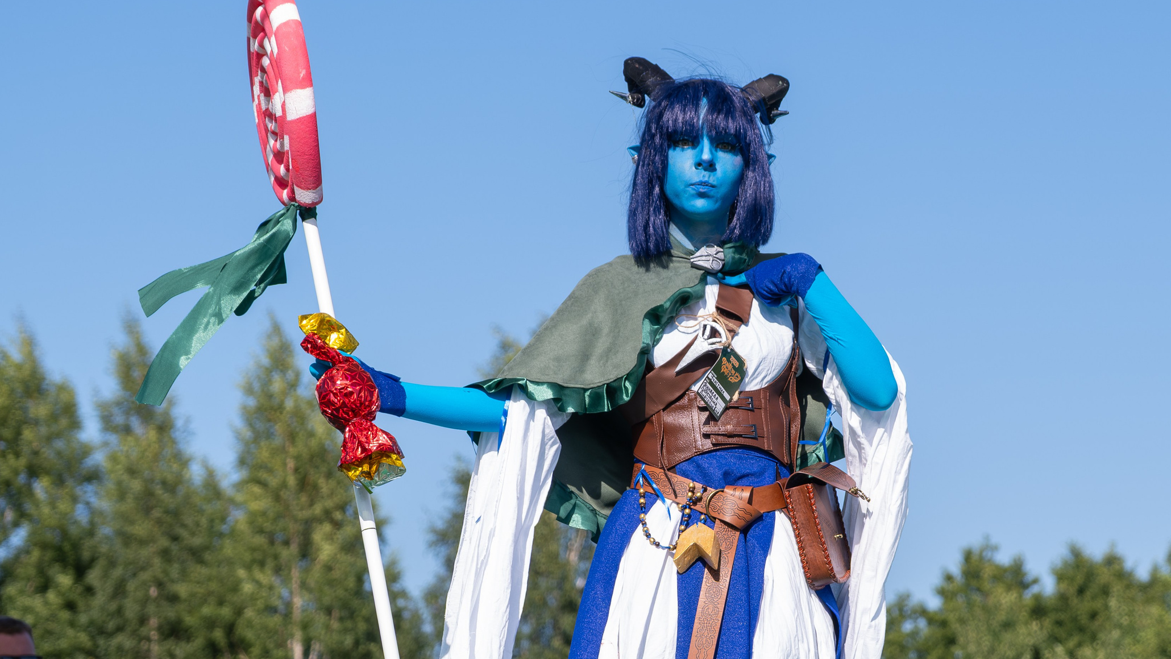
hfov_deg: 14.8
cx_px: 690
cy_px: 379
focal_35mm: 145
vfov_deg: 8.4
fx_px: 4503
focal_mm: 55
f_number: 4
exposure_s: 1/1000
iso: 160
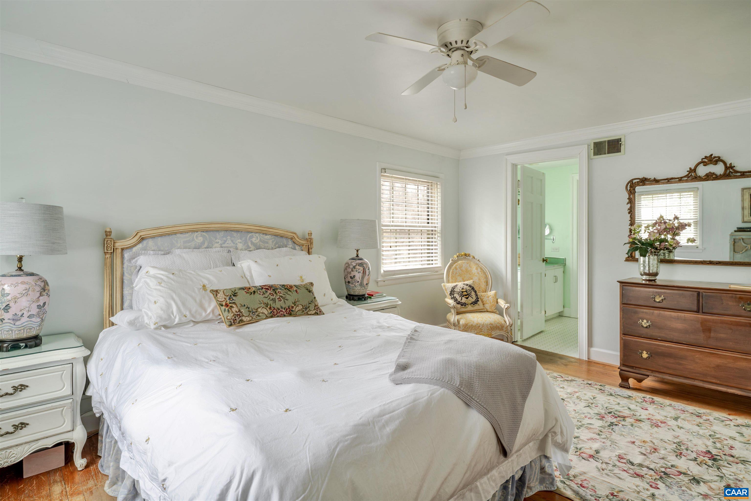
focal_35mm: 19
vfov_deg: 65.7
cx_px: 376
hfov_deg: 88.1
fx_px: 388
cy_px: 250
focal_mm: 18.6
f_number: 8
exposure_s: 1/4
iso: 2000
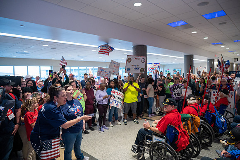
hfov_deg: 73.8
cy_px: 80
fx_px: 160
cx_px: 120
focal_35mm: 24
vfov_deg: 53.1
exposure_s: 1/60
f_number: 4.5
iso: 1400
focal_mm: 24
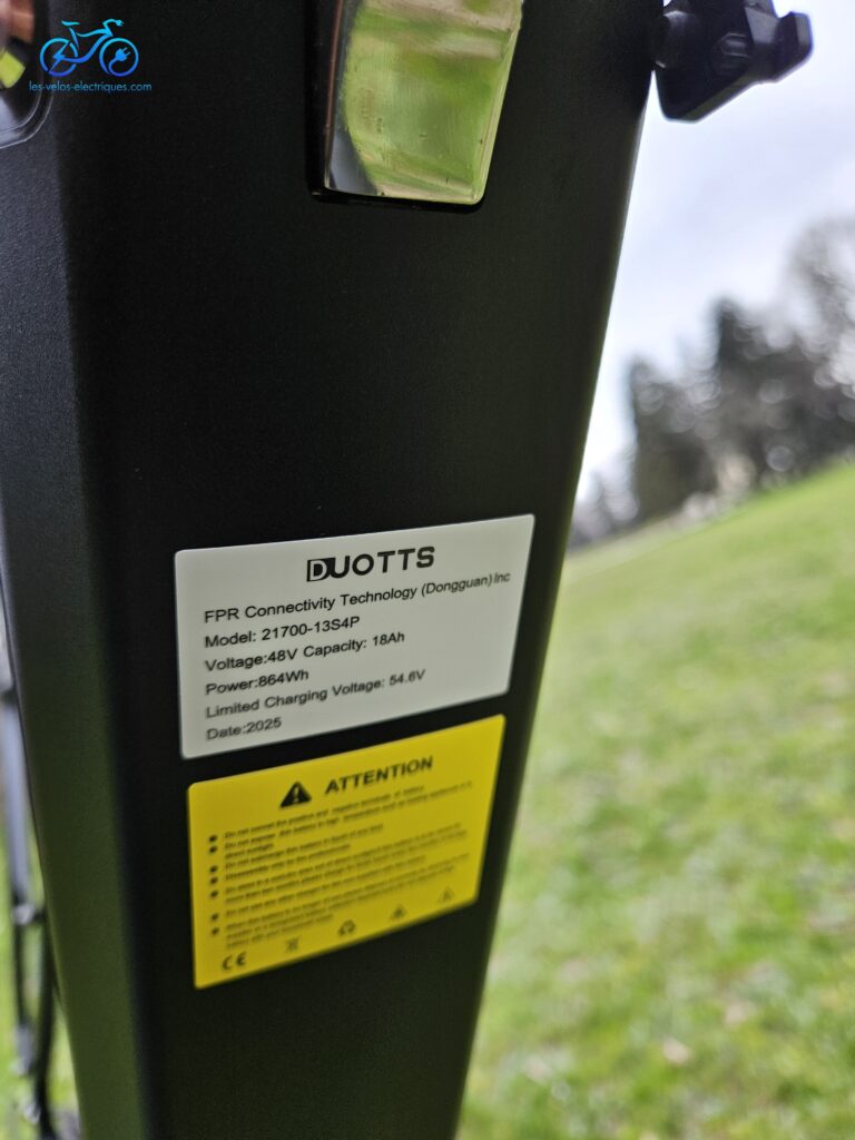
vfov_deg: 73.9
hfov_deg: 58.9
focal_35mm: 23
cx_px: 428
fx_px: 757
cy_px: 570
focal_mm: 5.4
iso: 50
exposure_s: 1/383
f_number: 1.8
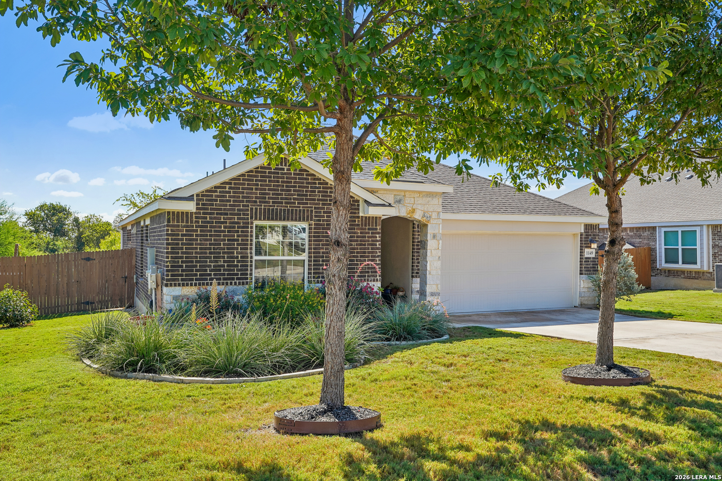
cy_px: 240
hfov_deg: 61.9
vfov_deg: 43.6
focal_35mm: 30
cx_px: 361
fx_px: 602
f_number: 8
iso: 100
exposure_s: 1/160
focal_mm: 30
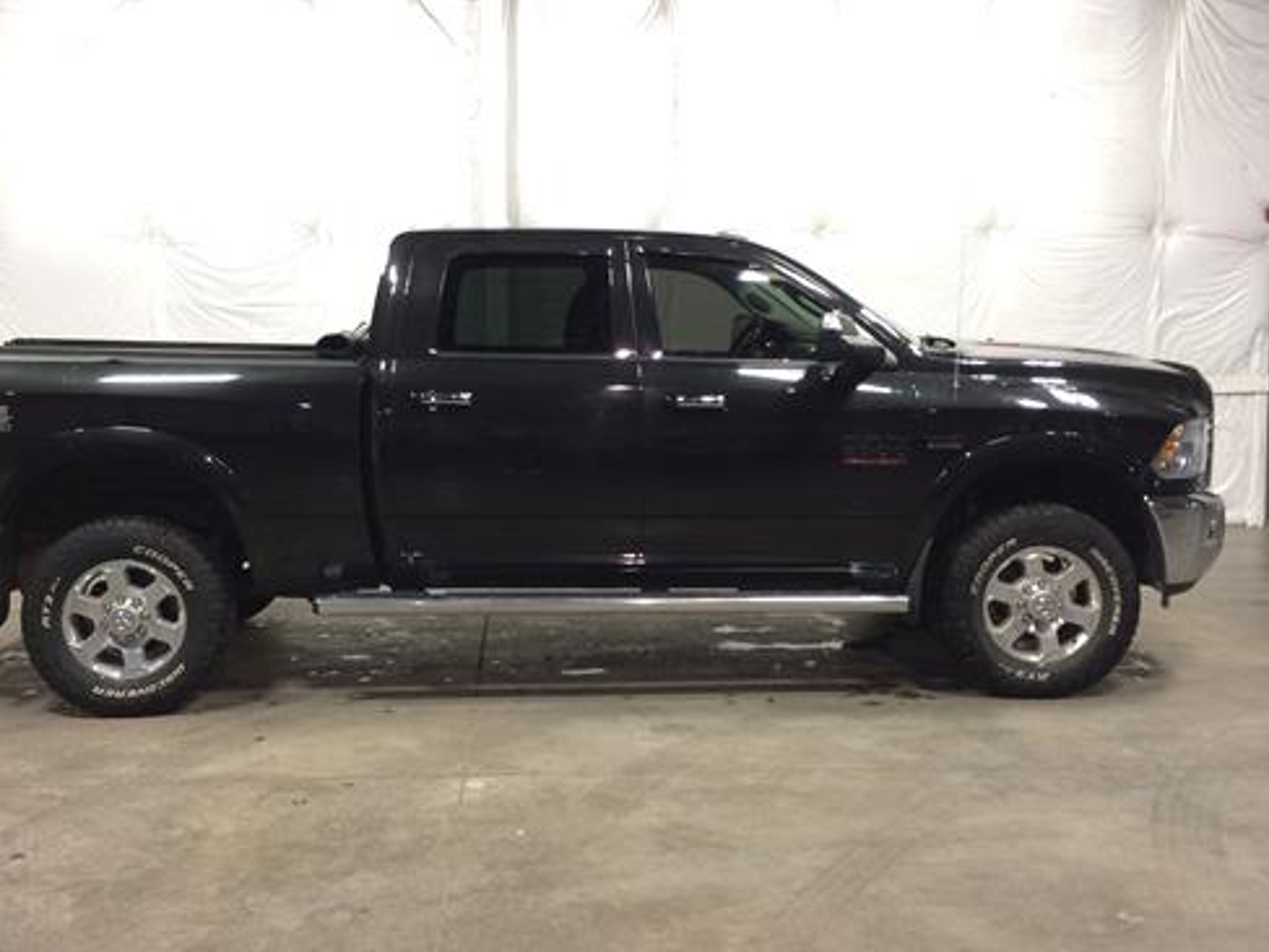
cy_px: 453
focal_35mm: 38
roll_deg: +1.7
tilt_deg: -6.6
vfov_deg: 37.7
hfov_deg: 48.9
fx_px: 1393
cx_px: 562
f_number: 2.2
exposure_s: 1/30
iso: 125
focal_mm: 4.15
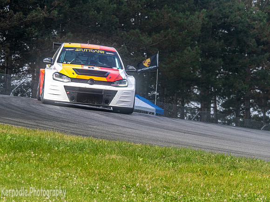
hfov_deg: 4.7
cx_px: 135
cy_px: 101
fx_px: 3284
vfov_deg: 3.5
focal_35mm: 421
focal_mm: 210
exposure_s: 1/320
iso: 400
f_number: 11
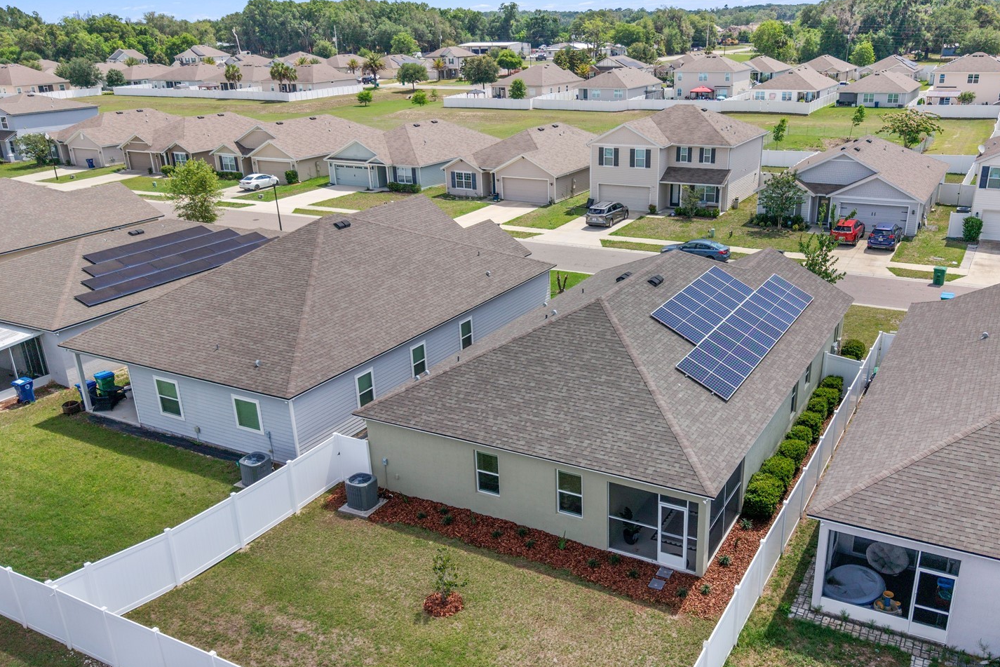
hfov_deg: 65.3
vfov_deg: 46.3
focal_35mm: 28
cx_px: 545
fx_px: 778
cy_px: 377
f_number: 1.8
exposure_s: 1/5000
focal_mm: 8.67
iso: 210
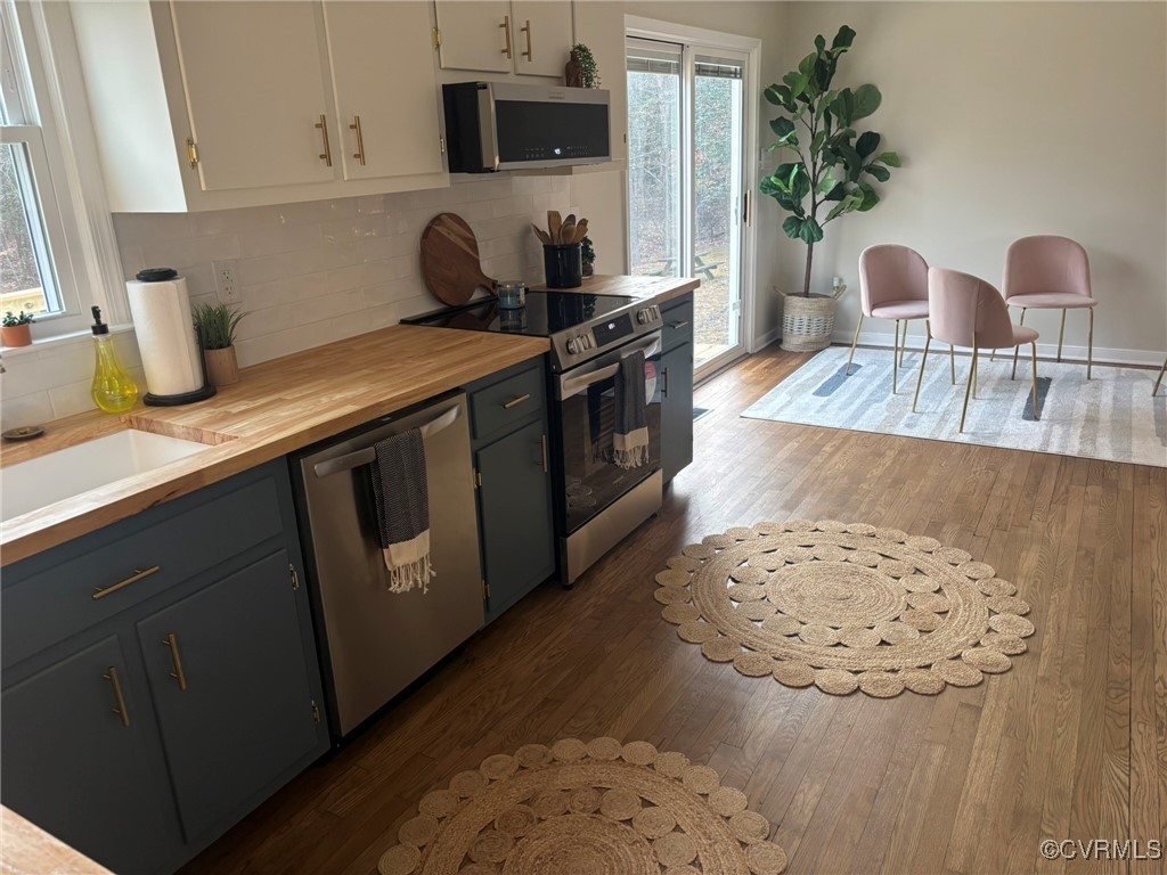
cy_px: 438
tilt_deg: -18.2
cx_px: 584
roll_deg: +2.8
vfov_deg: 53.1
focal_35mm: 26
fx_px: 877
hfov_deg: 67.3
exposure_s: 1/60
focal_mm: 5.96
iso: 125
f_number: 1.6
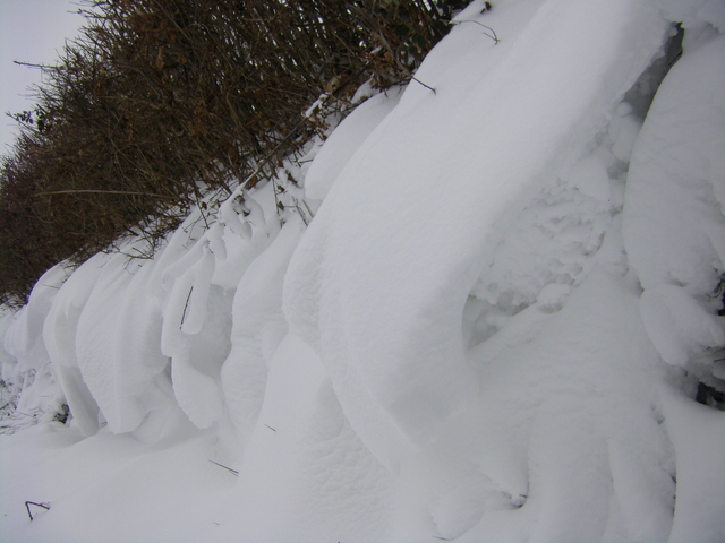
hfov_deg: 41.2
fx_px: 963
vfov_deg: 31.5
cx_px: 362
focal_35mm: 46
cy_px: 272
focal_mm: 7.6
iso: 125
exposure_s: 1/50
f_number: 3.6
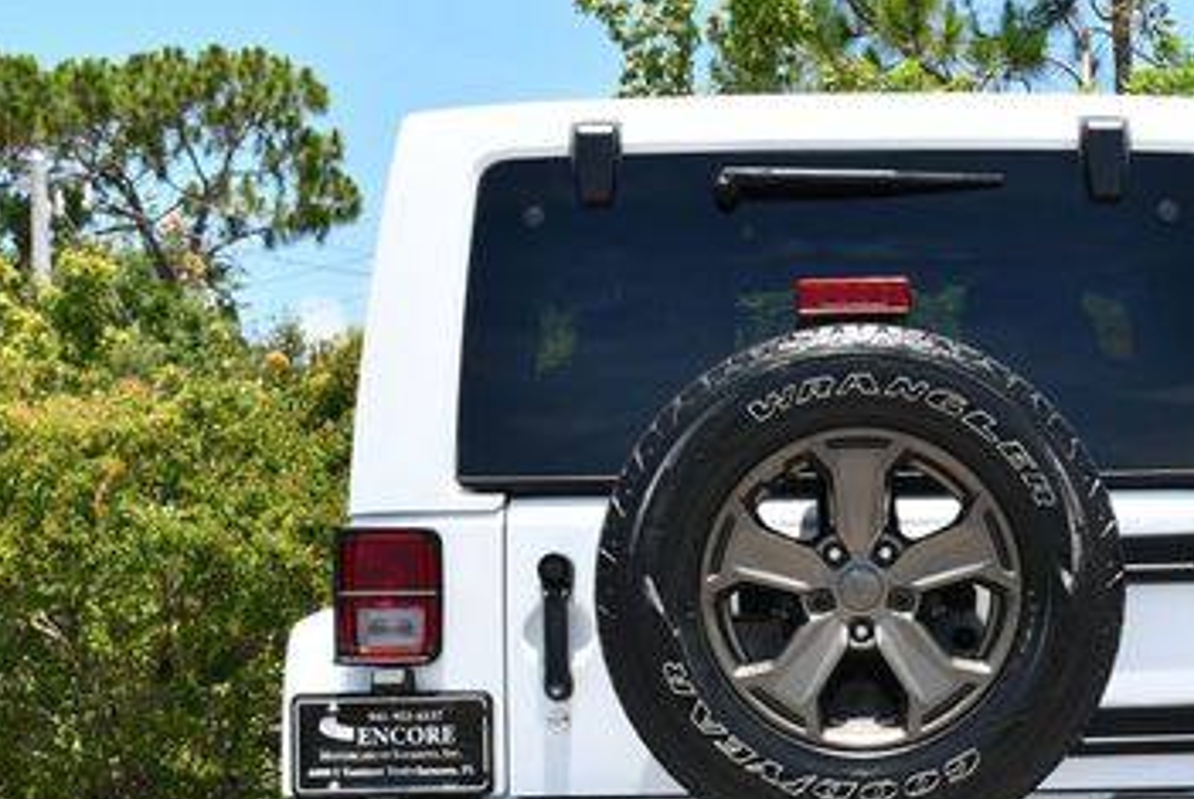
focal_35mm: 102
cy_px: 592
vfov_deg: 13.4
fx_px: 3387
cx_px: 844
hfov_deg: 19.9
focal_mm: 28
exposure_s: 1/250
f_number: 8
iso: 160
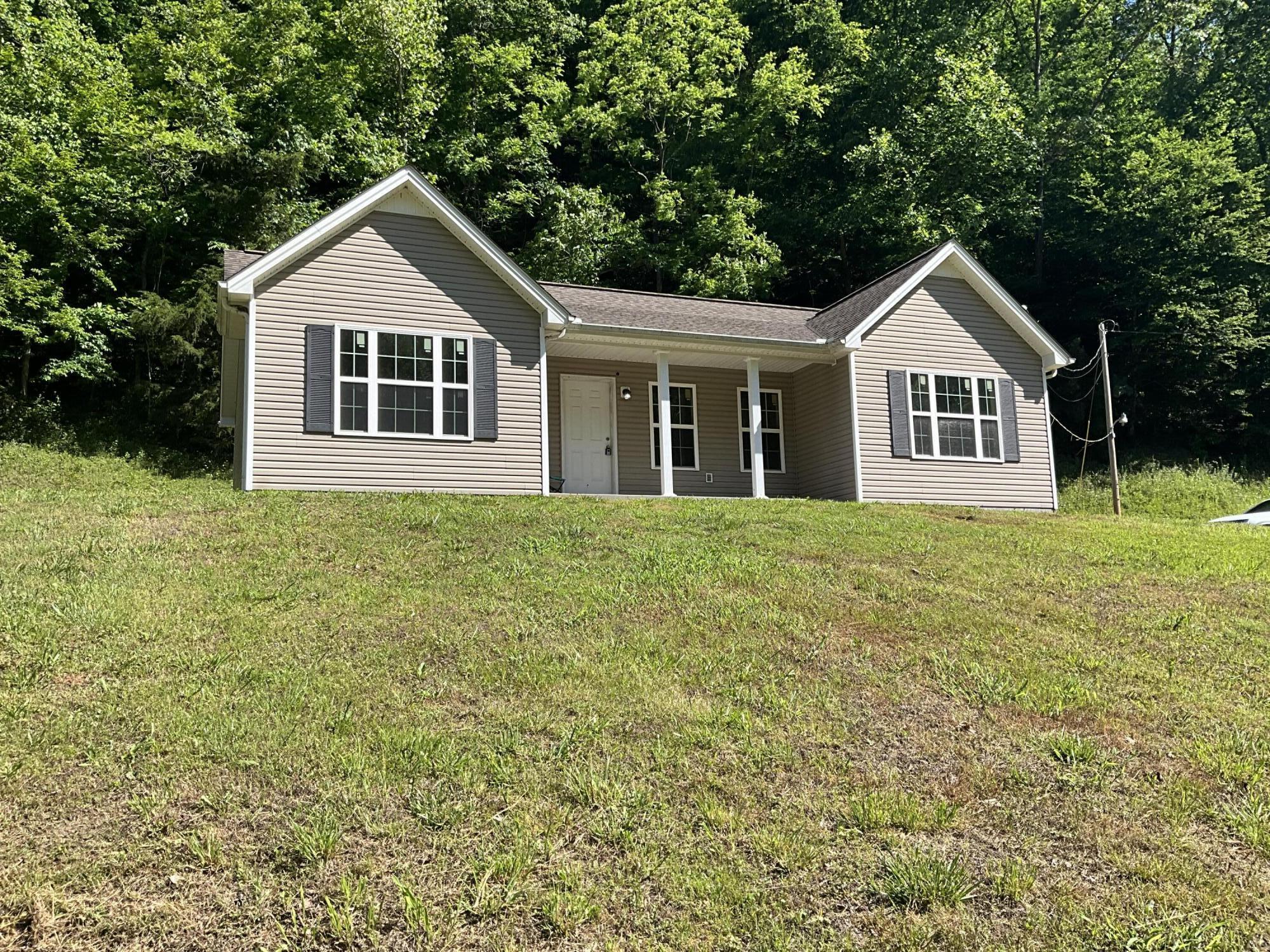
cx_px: 635
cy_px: 476
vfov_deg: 48.2
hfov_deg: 61.7
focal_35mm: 29
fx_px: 1064
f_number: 1.8
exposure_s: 1/962
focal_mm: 3
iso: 25
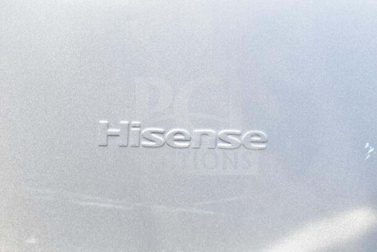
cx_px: 188
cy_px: 126
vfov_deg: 16.6
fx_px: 864
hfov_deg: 24.6
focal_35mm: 82
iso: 1600
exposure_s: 1/125
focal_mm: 55
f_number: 6.3
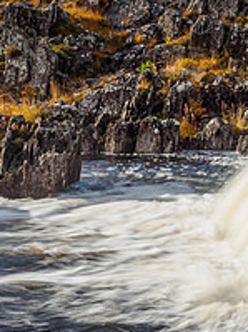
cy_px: 45
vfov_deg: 13.5
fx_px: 1387
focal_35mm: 145
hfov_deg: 10.1
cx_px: 271
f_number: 7.1
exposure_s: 1/3
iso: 200
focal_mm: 32
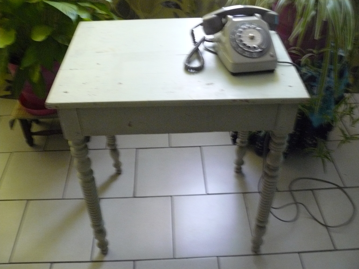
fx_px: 373
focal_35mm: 36
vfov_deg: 39.7
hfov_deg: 51.4
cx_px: 180
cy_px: 134
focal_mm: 6
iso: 400
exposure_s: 1/15
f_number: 2.8
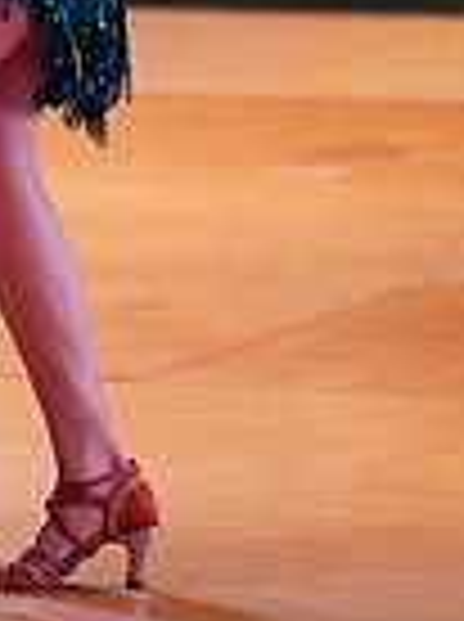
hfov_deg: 1.8
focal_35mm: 809
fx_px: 14504
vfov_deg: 2.5
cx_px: -291
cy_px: -184
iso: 5000
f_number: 2.8
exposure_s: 1/400
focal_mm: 200
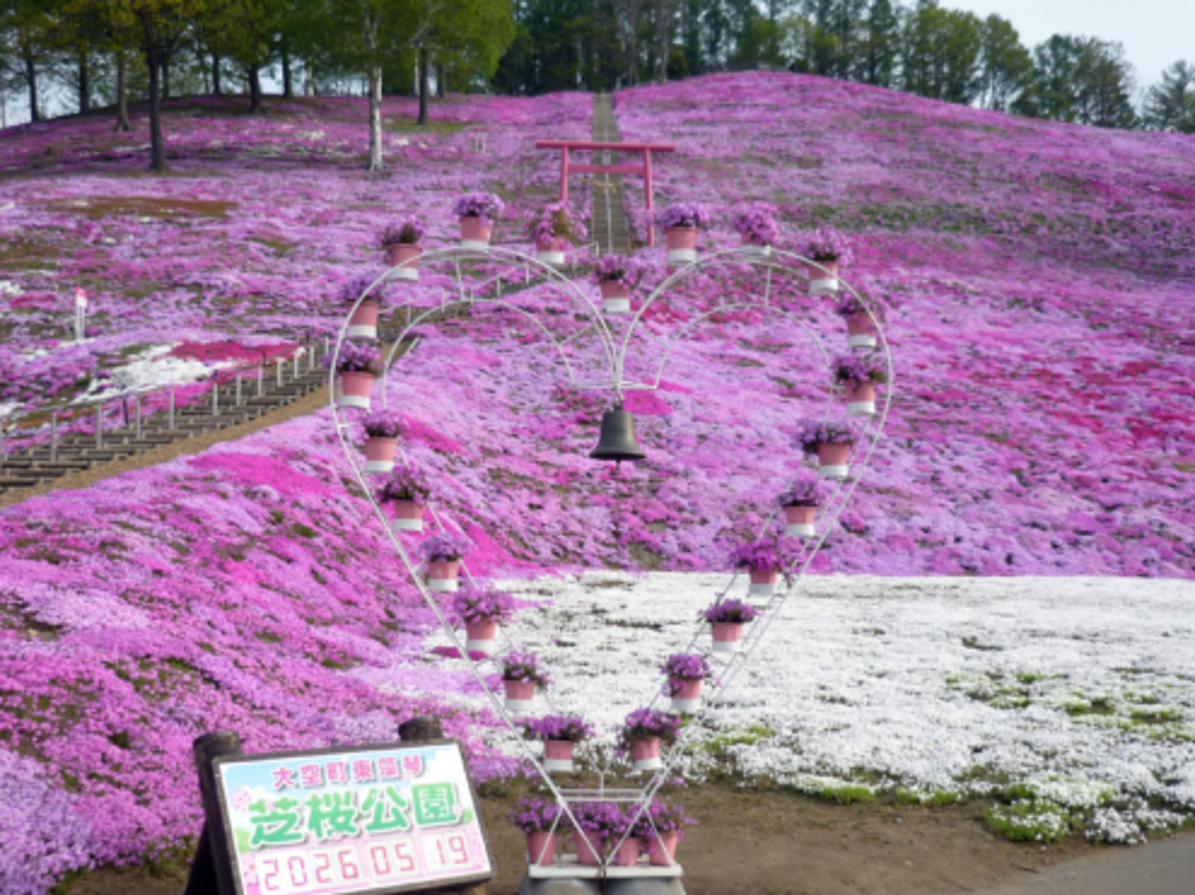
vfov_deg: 35.9
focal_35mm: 40
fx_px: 1381
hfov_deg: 46.8
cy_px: 485
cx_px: 587
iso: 100
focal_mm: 5.5
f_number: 2.8
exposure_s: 1/800
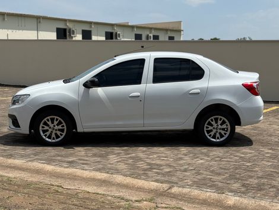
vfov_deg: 30.3
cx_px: 140
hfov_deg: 39.6
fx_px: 387
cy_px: 105
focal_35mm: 48
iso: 64
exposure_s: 1/8772
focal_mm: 6.76
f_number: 1.78
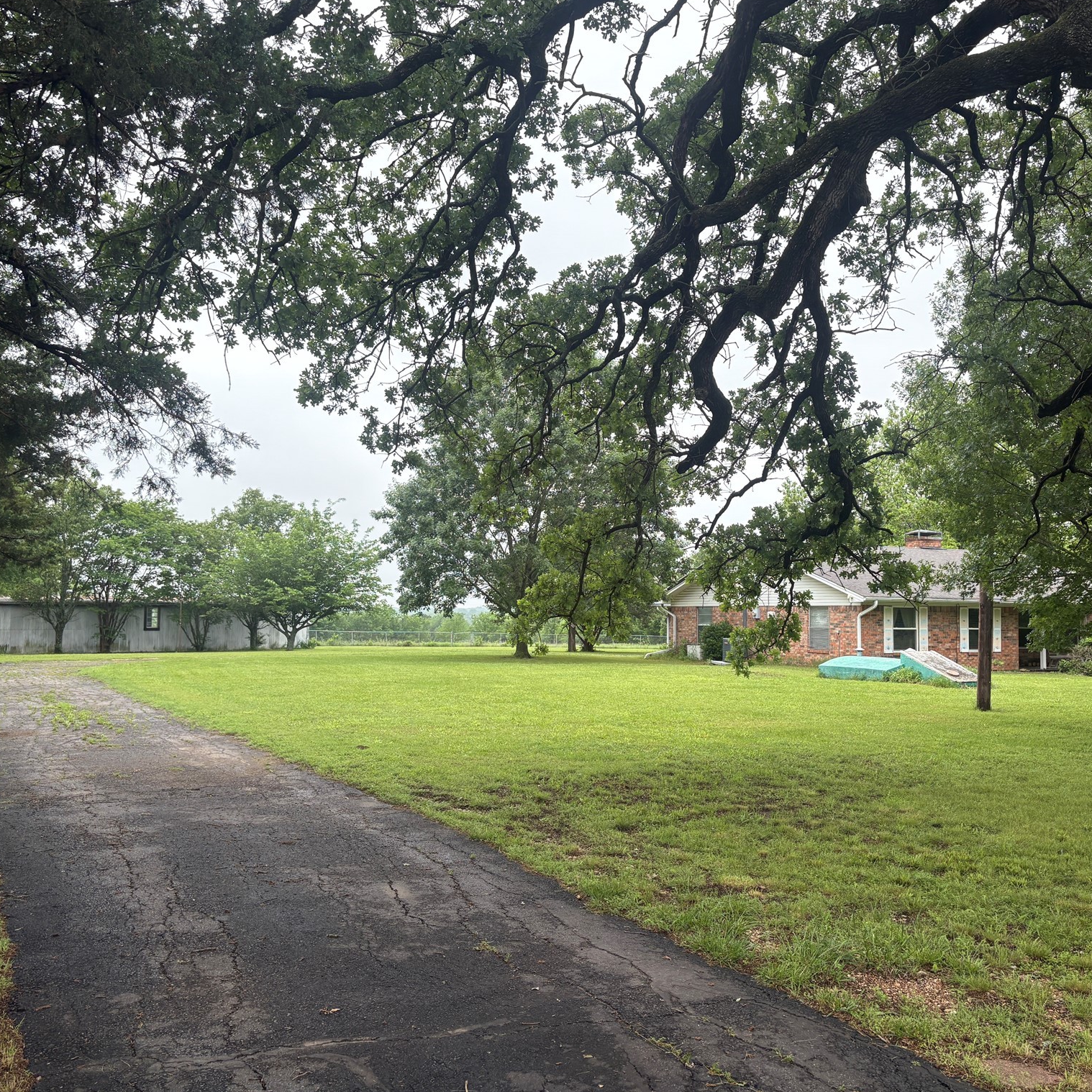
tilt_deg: +4.0
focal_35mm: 31
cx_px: 614
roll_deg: -0.4
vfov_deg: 52.5
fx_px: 1106
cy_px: 542
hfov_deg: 52.4
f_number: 1.6
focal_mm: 5.96
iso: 50
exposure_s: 1/987
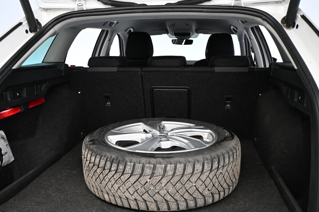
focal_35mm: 37
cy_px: 125
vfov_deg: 35.8
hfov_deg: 51.9
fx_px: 328
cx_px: 150
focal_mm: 18.5
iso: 3200
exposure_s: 1/100
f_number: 3.8
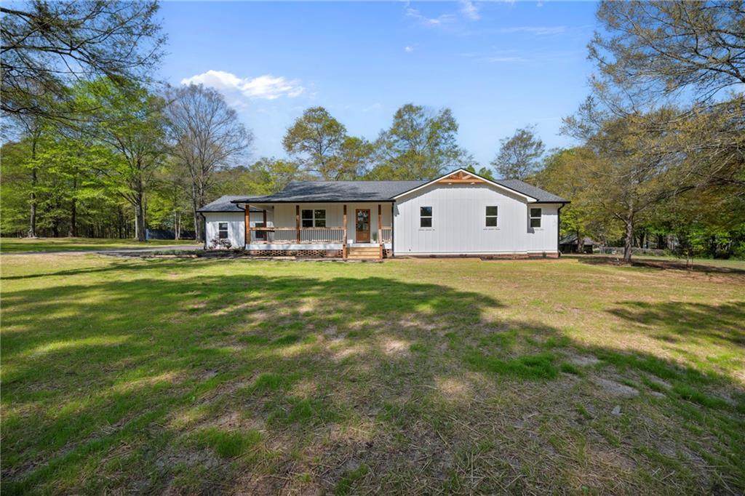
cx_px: 372
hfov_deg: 104.3
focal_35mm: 14
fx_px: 290
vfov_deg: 81.2
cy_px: 248
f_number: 8
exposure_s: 1/250
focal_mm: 14
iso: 100
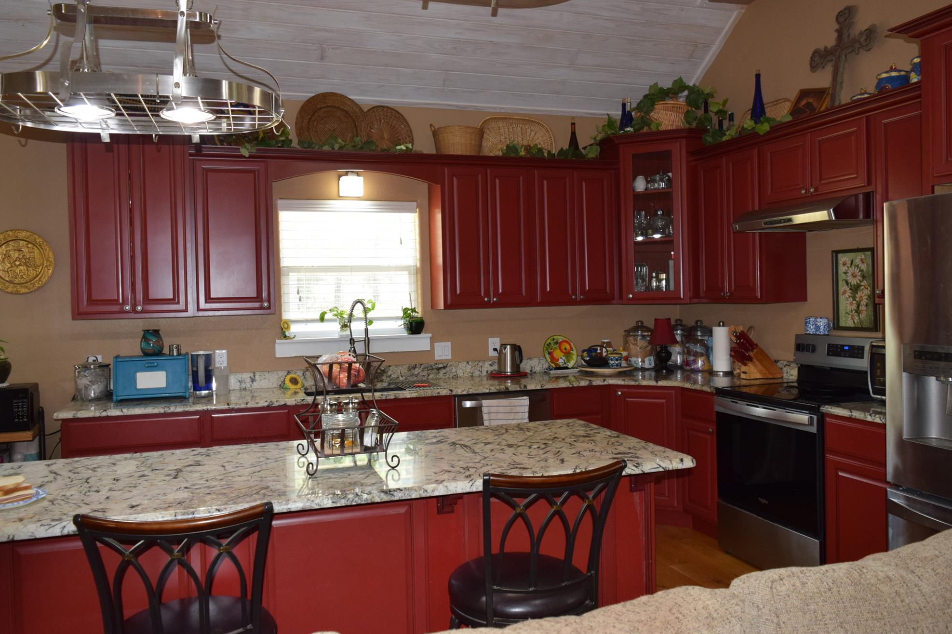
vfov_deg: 46.4
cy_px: 310
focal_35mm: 28
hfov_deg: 65.5
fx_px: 740
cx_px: 467
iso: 800
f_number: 4.5
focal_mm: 18
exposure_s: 1/80
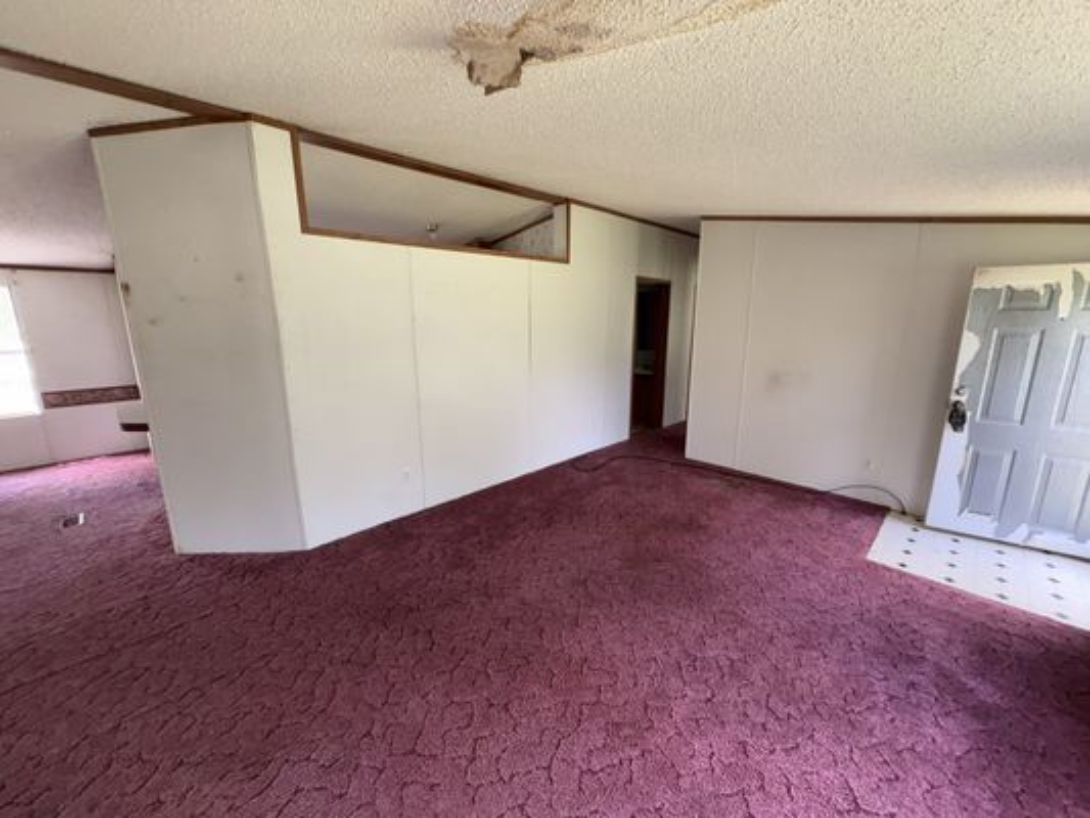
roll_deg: +0.1
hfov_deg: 102.1
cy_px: 409
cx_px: 545
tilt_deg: -13.5
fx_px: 441
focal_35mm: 14
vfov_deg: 85.7
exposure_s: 1/121
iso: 125
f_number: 2.2
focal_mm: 2.22
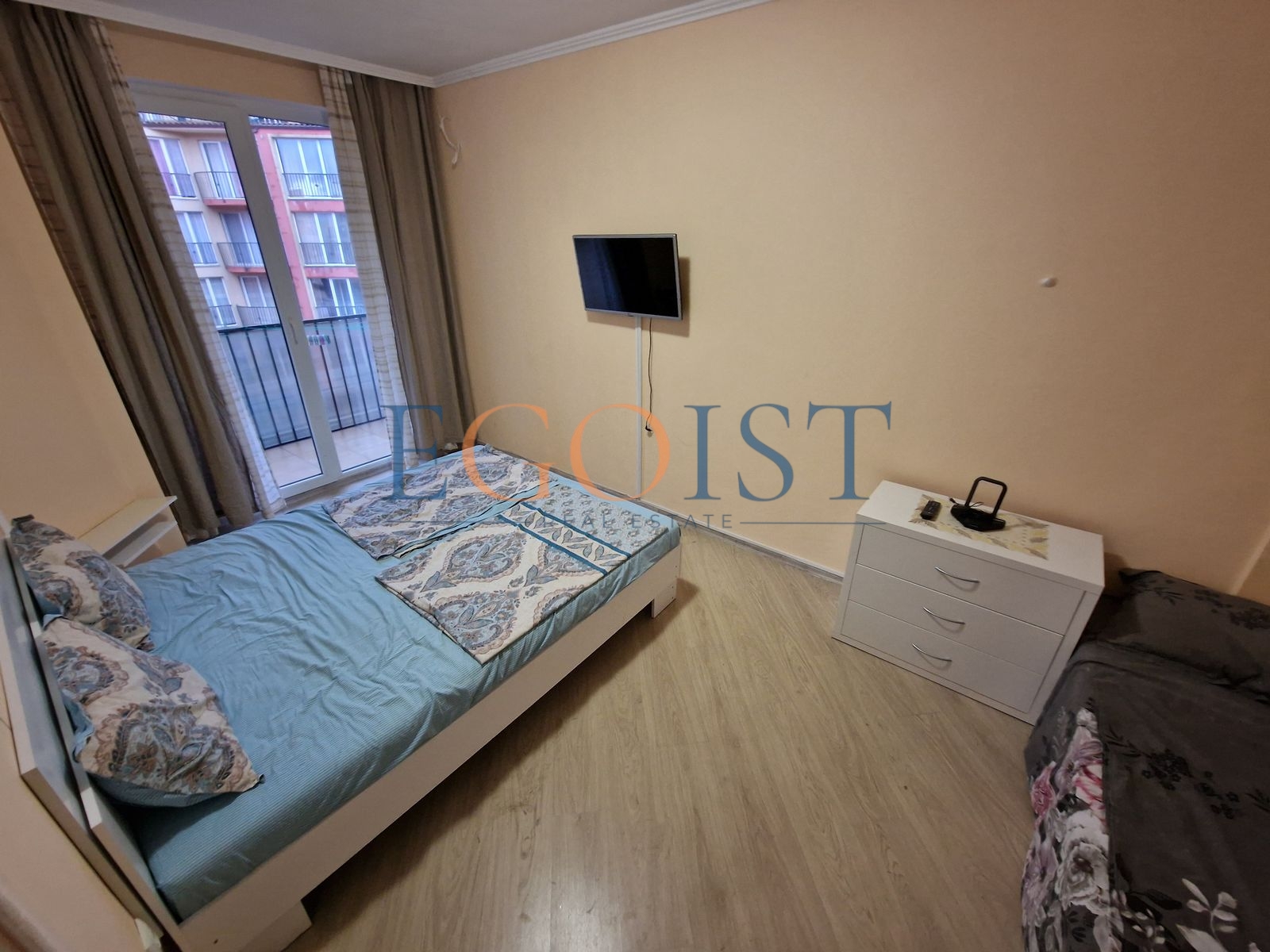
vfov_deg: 89.9
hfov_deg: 106.2
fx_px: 477
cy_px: 476
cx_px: 635
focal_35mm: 13
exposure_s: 1/30
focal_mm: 2.2
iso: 640
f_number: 2.2
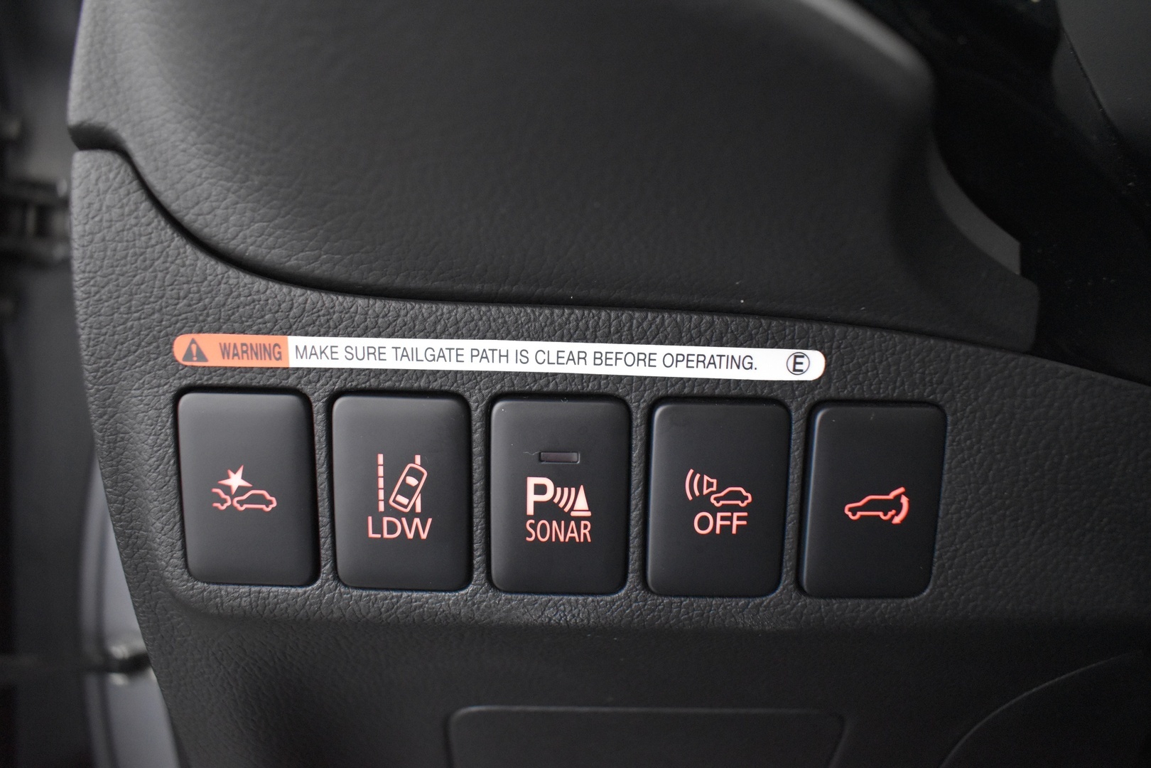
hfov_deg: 67.4
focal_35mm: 27
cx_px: 576
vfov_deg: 47.9
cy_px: 384
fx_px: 863
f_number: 3.5
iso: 3200
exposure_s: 1/15
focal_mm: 18
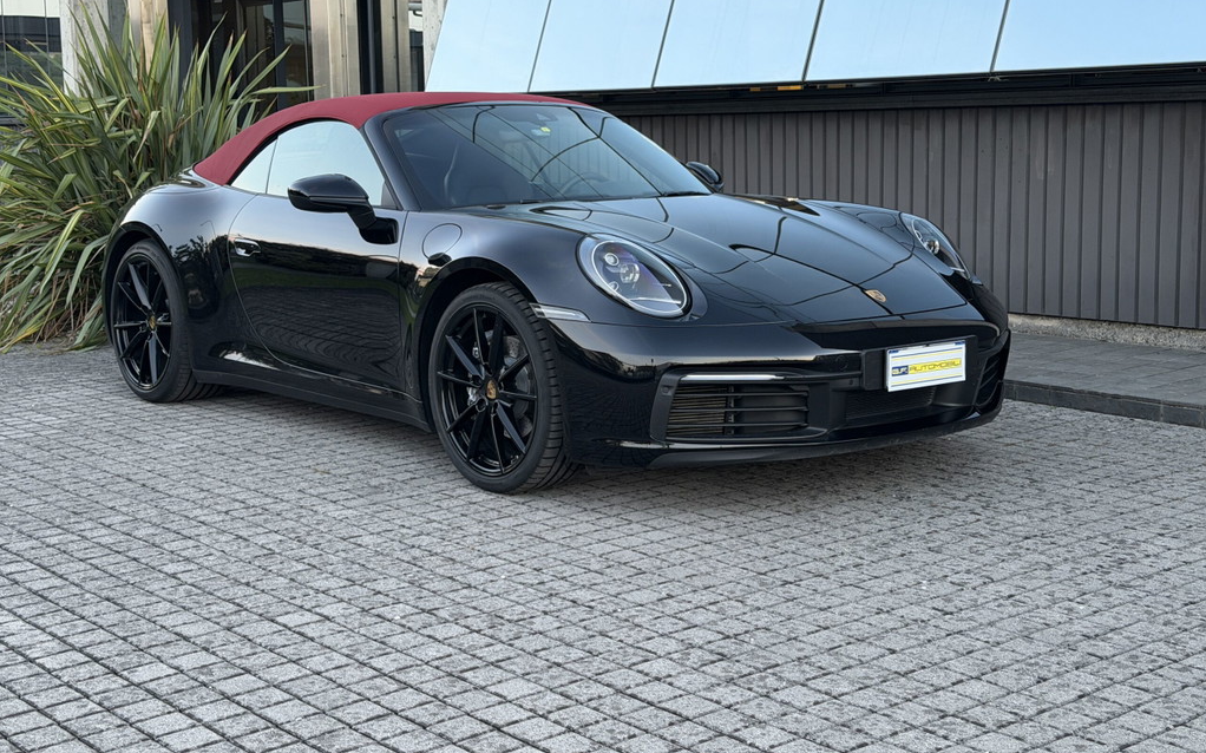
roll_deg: +0.8
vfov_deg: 25.3
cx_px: 603
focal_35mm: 51
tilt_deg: -7.0
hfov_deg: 39.6
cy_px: 327
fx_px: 1676
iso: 160
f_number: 1.78
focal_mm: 6.76
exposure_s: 1/60
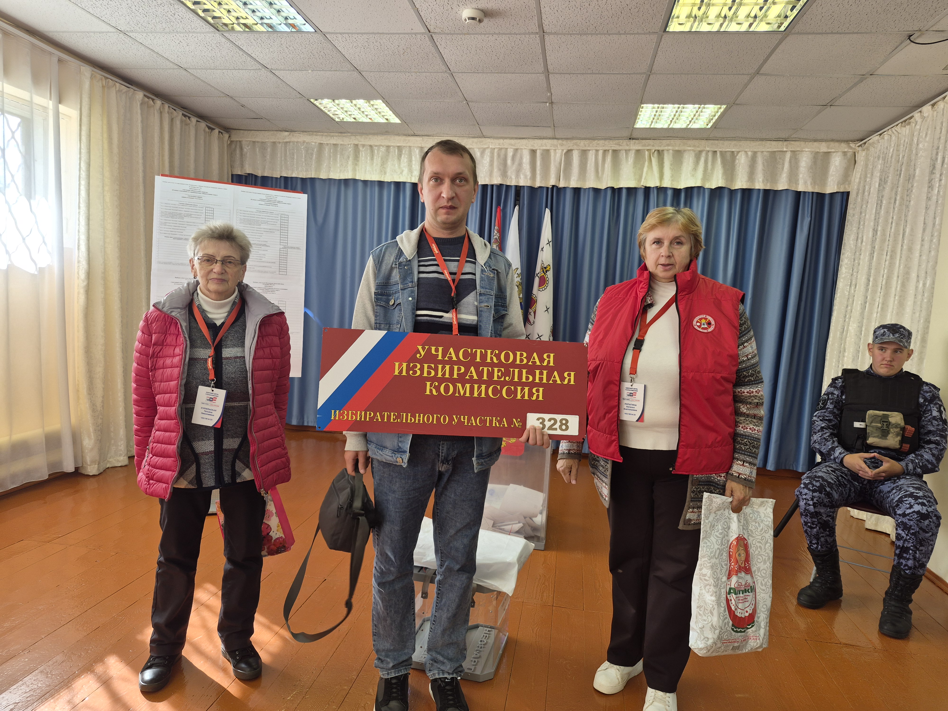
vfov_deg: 58.9
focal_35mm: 23
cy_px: 356
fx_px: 630
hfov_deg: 73.9
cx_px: 474
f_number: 1.8
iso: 32
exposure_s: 1/100
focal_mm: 5.4
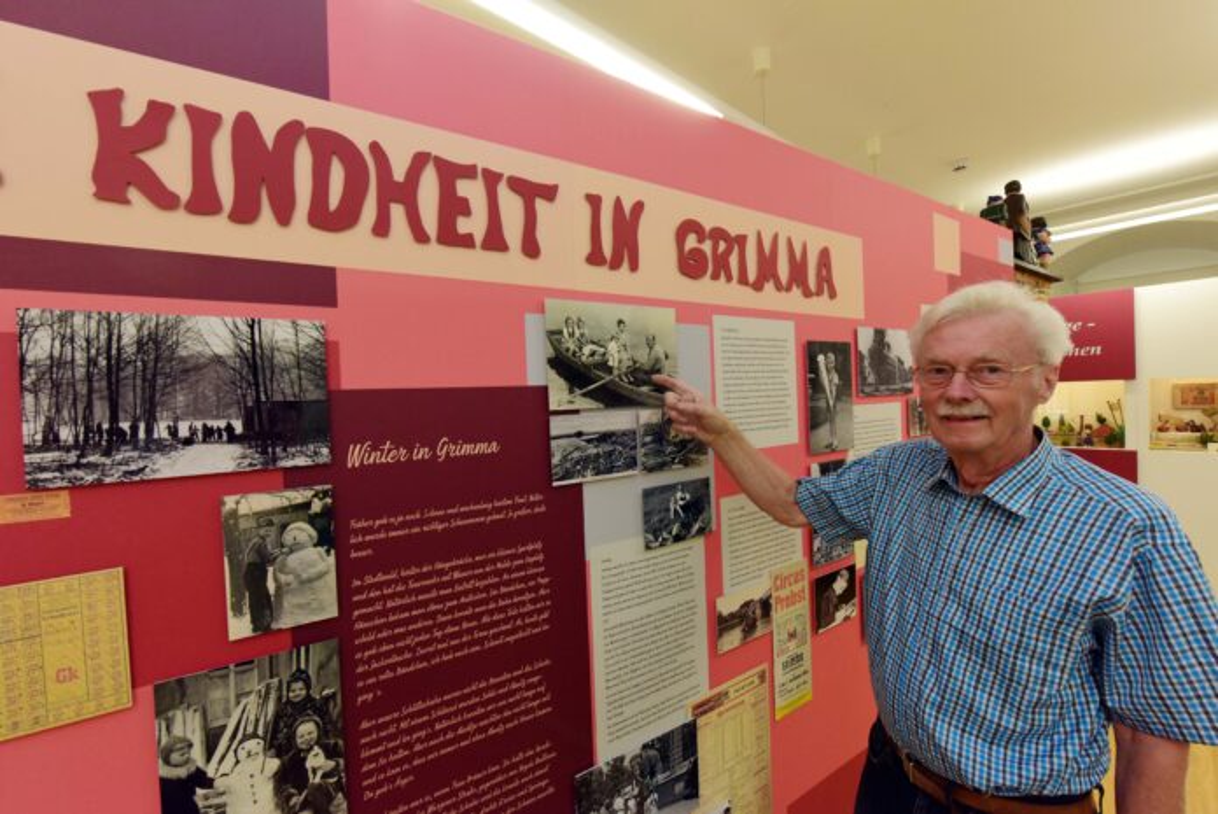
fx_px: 508
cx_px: 609
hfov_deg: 100.4
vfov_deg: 77.4
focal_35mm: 15
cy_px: 407
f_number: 8
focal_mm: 15
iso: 2500
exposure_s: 1/80
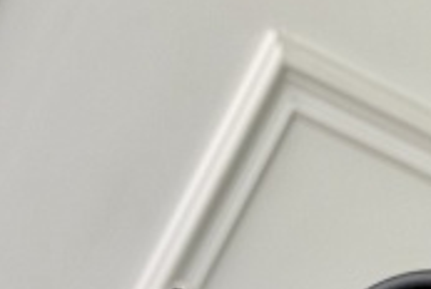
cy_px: 533
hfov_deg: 13.1
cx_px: 278
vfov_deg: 8.5
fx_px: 1871
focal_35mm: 156
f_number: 2.4
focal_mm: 6
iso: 50
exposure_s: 1/122
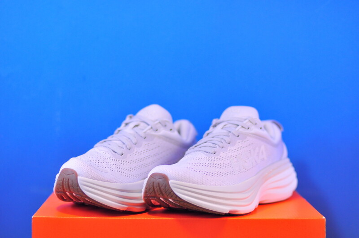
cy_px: 119
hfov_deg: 27.0
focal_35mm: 75
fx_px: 747
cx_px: 180
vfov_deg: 18.1
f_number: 2
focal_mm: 50
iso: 250
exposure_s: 1/320
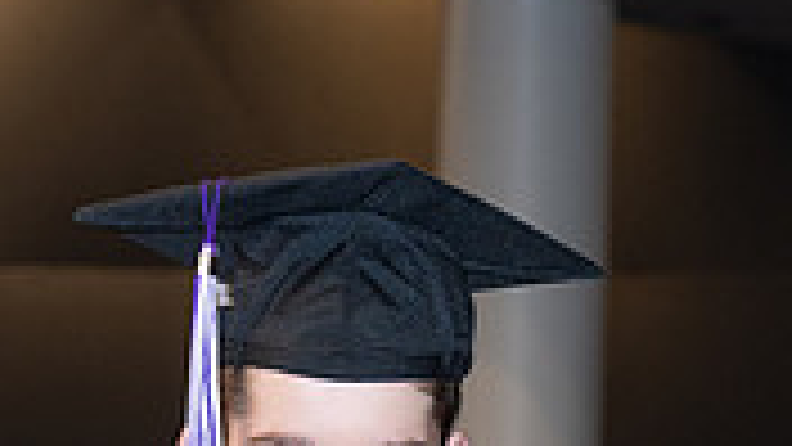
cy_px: 946
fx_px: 6657
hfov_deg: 6.8
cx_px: -111
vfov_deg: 3.8
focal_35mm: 317
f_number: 5
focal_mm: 79
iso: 1000
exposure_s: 1/80
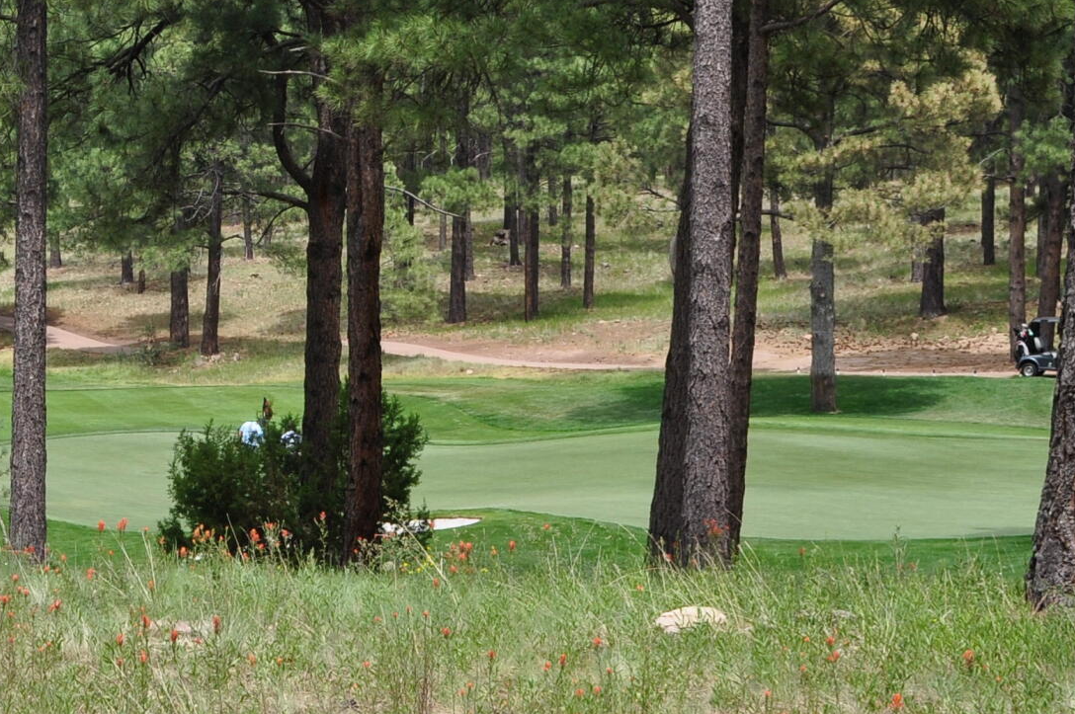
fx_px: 3084
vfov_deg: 13.2
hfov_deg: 19.2
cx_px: -17
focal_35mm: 103
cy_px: 261
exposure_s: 1/200
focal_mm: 25
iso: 200
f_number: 10
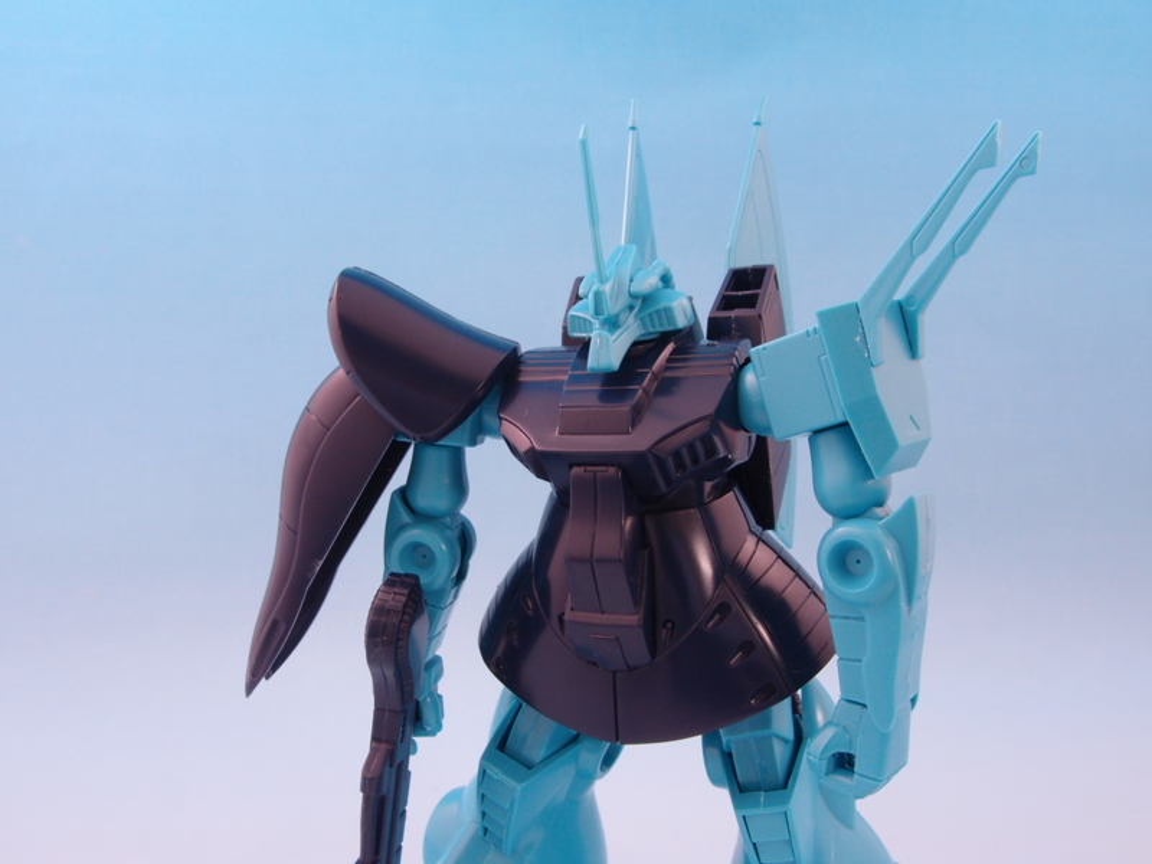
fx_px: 998
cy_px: 432
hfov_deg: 60.0
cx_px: 576
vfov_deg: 46.8
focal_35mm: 30
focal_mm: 6.48
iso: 100
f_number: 8
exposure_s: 1/1.3
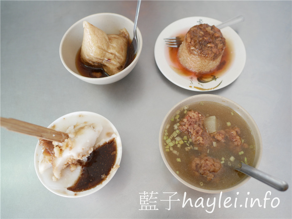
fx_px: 253
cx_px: 146
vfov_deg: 46.8
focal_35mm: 30
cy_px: 110
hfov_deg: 60.0
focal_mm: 15
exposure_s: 1/125
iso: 200
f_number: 2
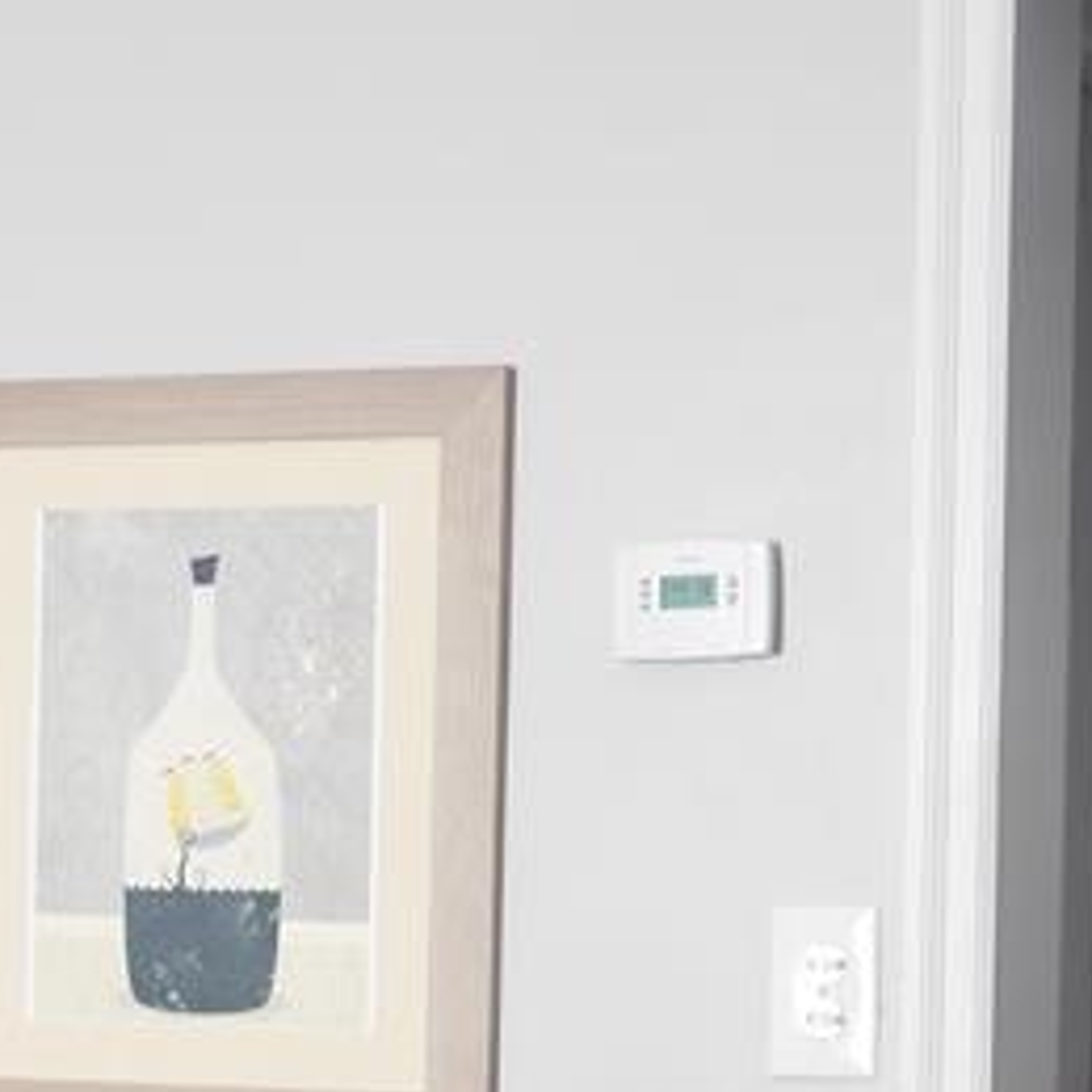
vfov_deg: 12.4
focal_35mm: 139
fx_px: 4961
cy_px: 1142
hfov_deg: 12.4
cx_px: 34
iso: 400
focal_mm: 20
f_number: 1.7
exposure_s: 1/60
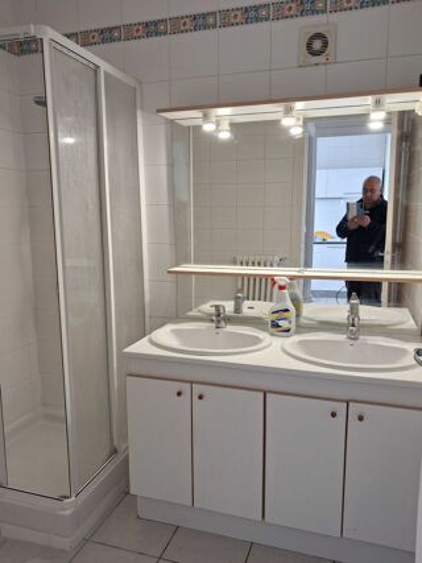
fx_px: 439
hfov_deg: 51.3
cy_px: 282
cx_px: 211
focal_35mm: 27
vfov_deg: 65.3
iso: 200
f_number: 1.8
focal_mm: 4
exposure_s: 1/120
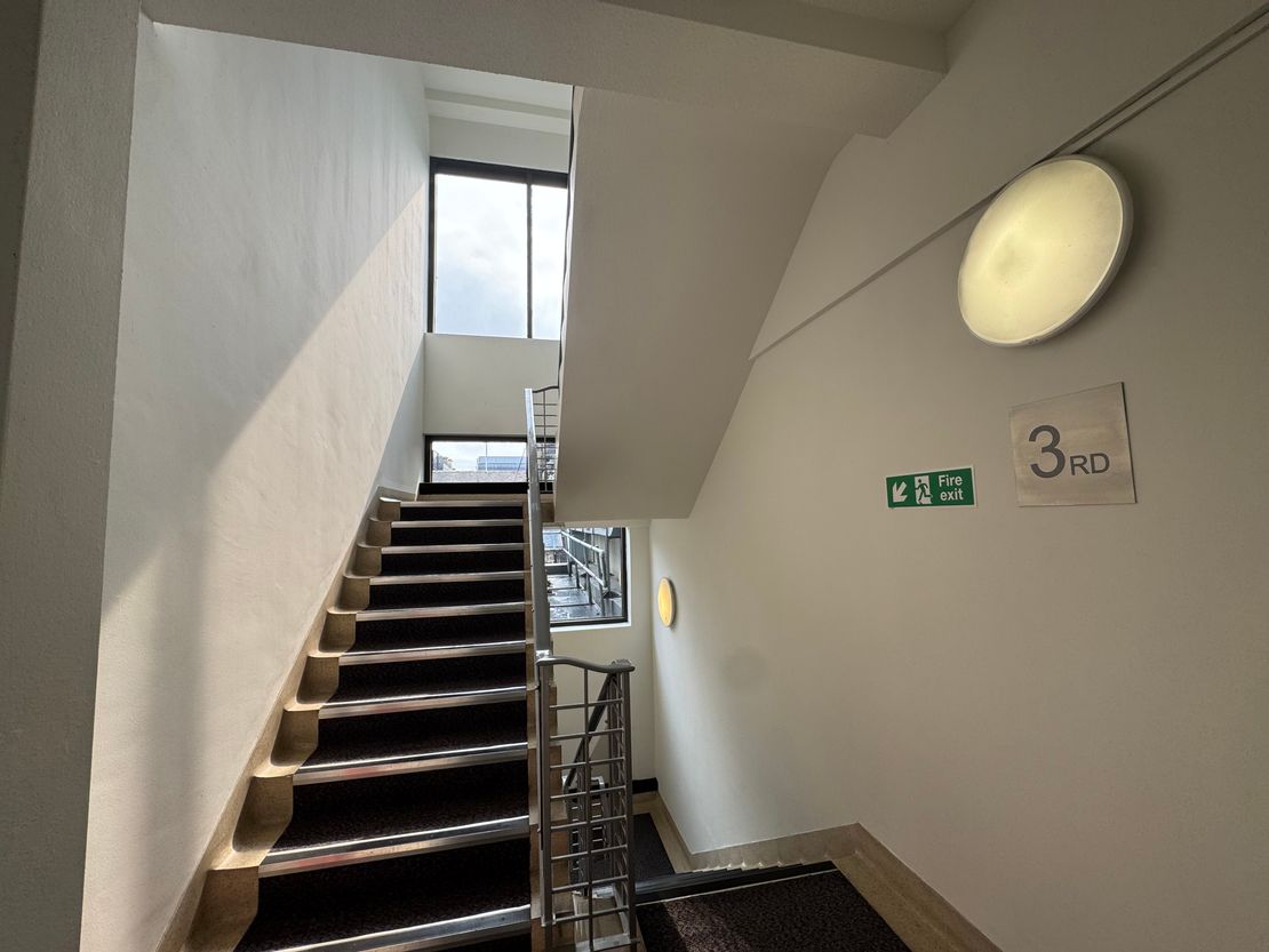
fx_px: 513
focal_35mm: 14
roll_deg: +2.0
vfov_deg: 85.7
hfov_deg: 102.1
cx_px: 634
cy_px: 476
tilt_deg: +4.4
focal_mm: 2.22
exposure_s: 1/131
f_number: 2.2
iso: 40
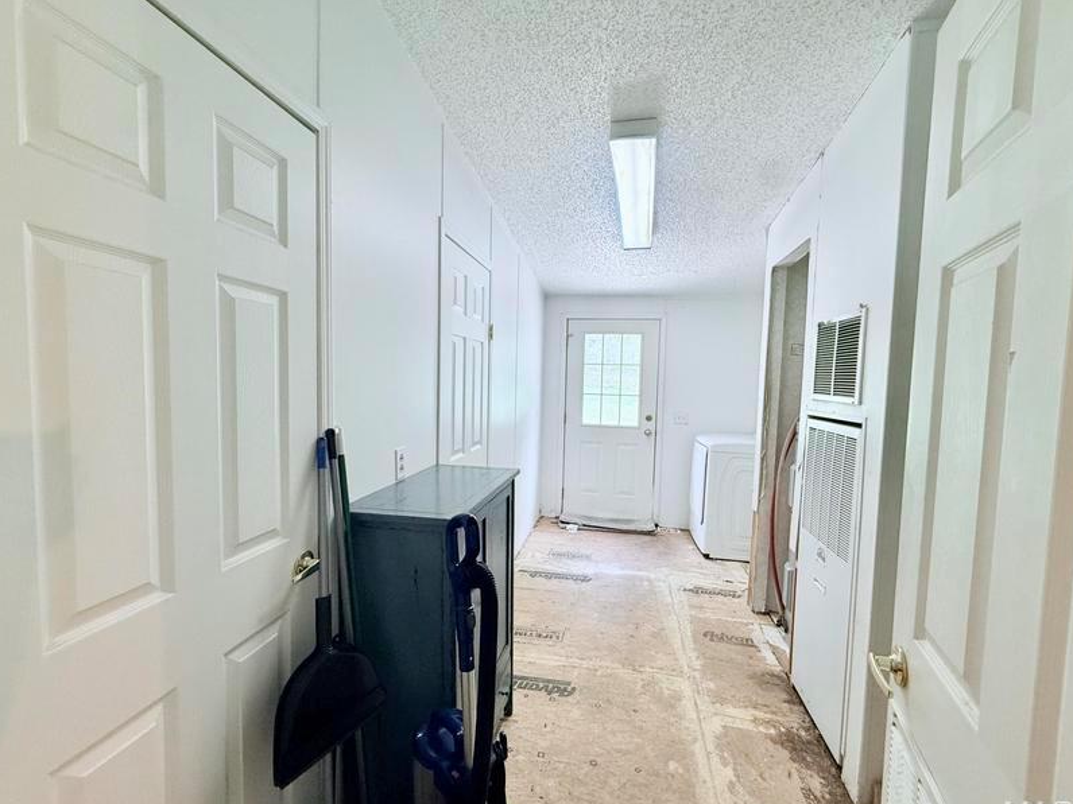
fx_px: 465
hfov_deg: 98.2
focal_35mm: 15
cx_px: 541
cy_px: 407
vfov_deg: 81.7
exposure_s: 1/120
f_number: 2.2
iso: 250
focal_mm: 2.22
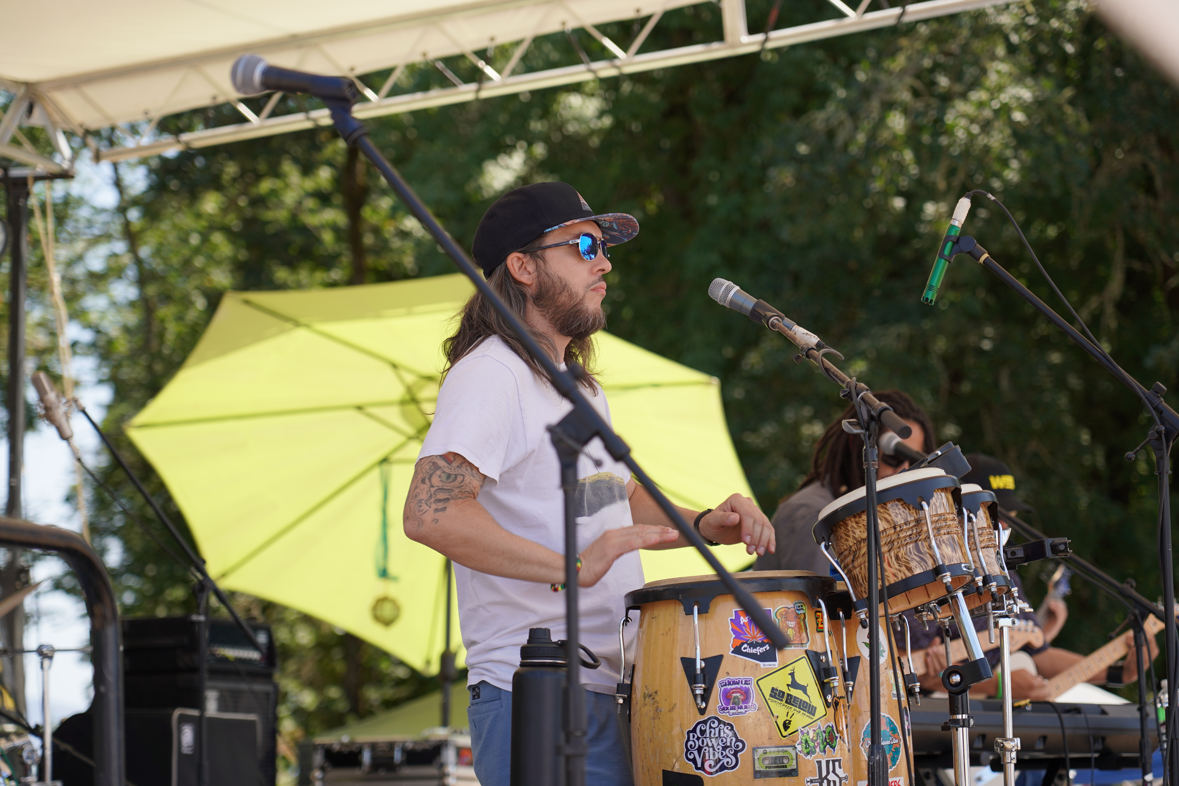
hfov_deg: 19.5
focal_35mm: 105
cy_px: 393
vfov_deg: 13.0
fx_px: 3438
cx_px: 590
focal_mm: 105
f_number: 4.5
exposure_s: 1/320
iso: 100
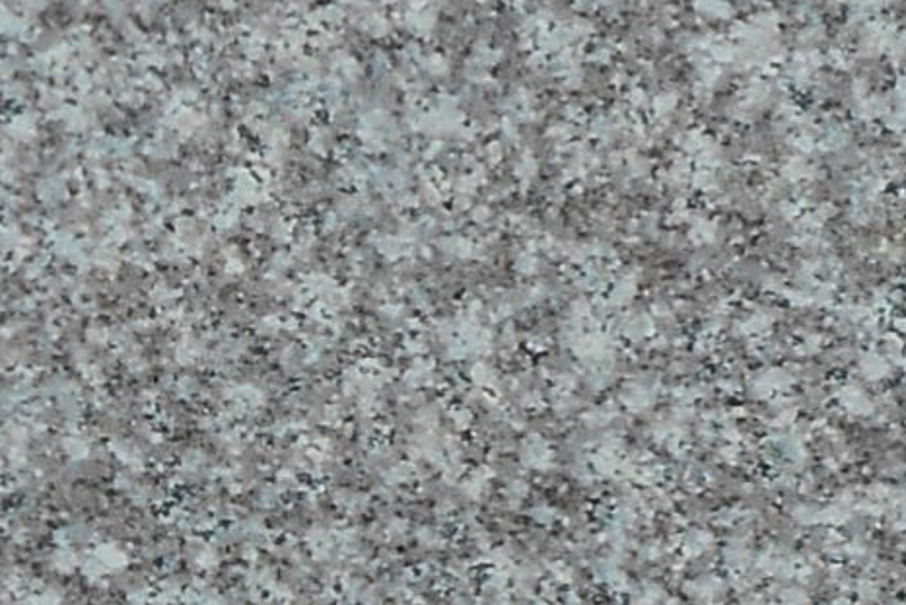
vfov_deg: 3.8
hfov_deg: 5.7
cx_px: 1301
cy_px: 405
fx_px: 9012
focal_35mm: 358
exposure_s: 1/640
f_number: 4.2
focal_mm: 7.7
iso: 80
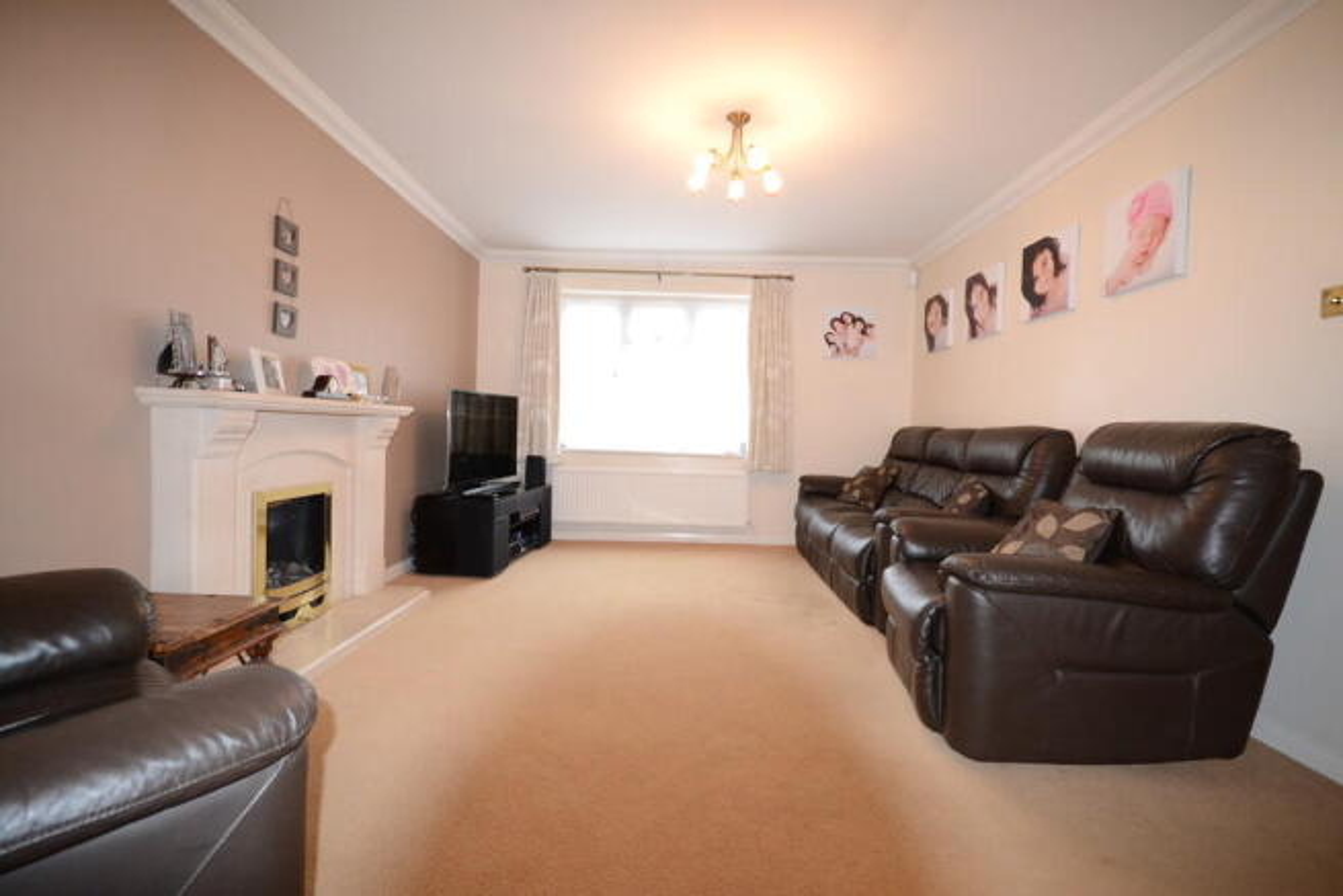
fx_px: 560
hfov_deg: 100.4
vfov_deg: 77.4
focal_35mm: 15
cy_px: 448
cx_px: 672
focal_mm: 10
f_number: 5.6
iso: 1600
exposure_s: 1/60
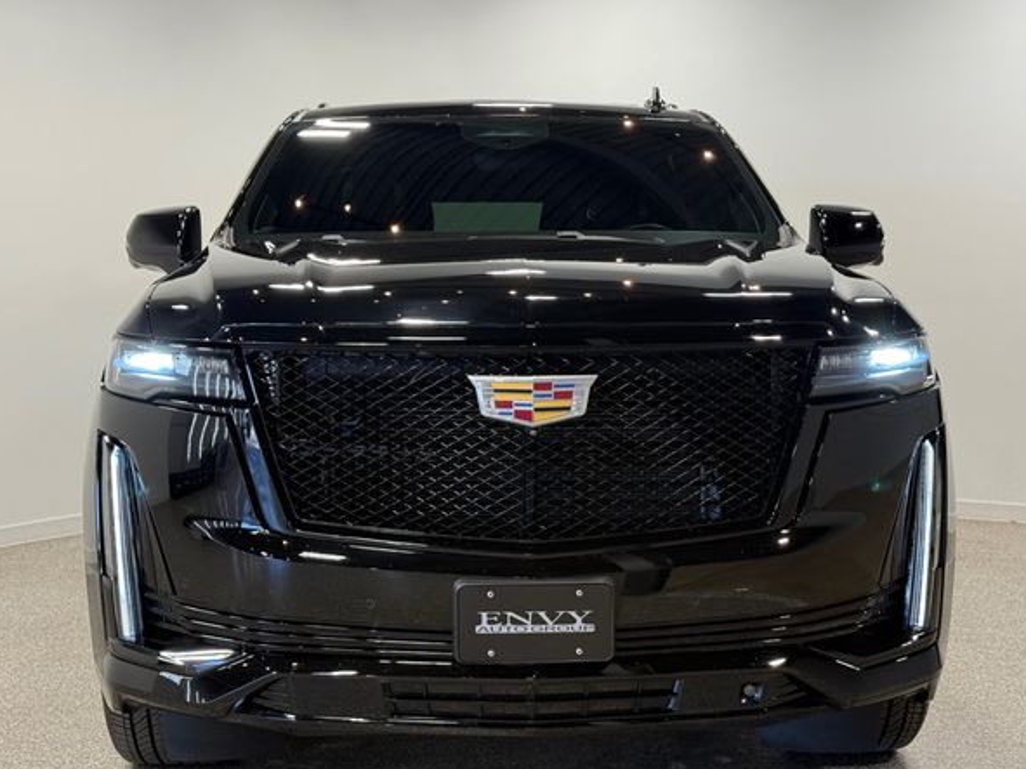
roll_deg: -0.1
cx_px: 519
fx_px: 1541
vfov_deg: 28.0
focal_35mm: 52
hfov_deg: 36.8
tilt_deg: -4.4
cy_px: 415
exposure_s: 1/126
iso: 80
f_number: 1.78
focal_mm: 6.76
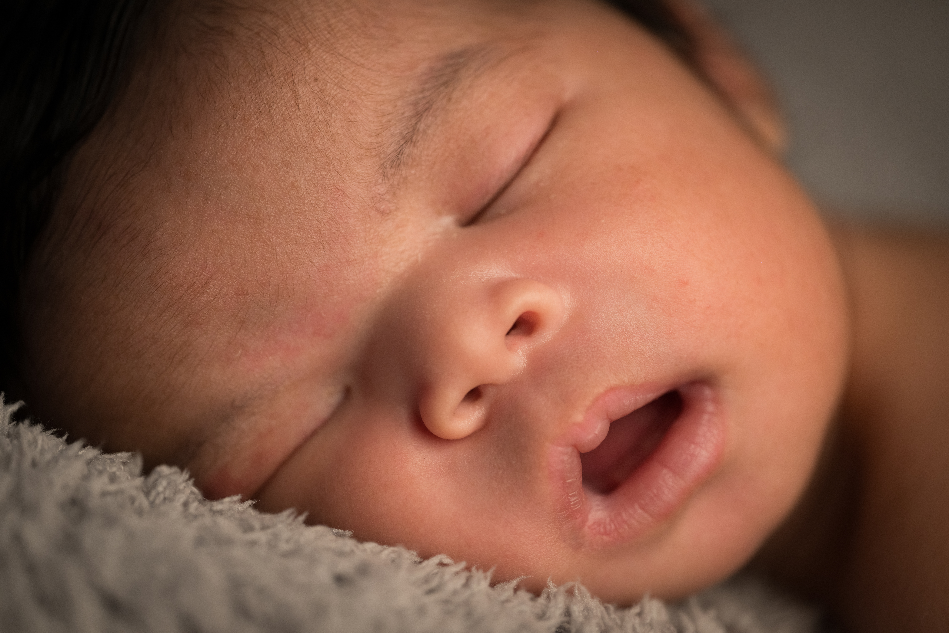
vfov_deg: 13.0
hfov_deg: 19.5
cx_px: 474
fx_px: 2768
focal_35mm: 105
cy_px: 316
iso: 500
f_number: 3.2
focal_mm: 105
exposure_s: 1/200
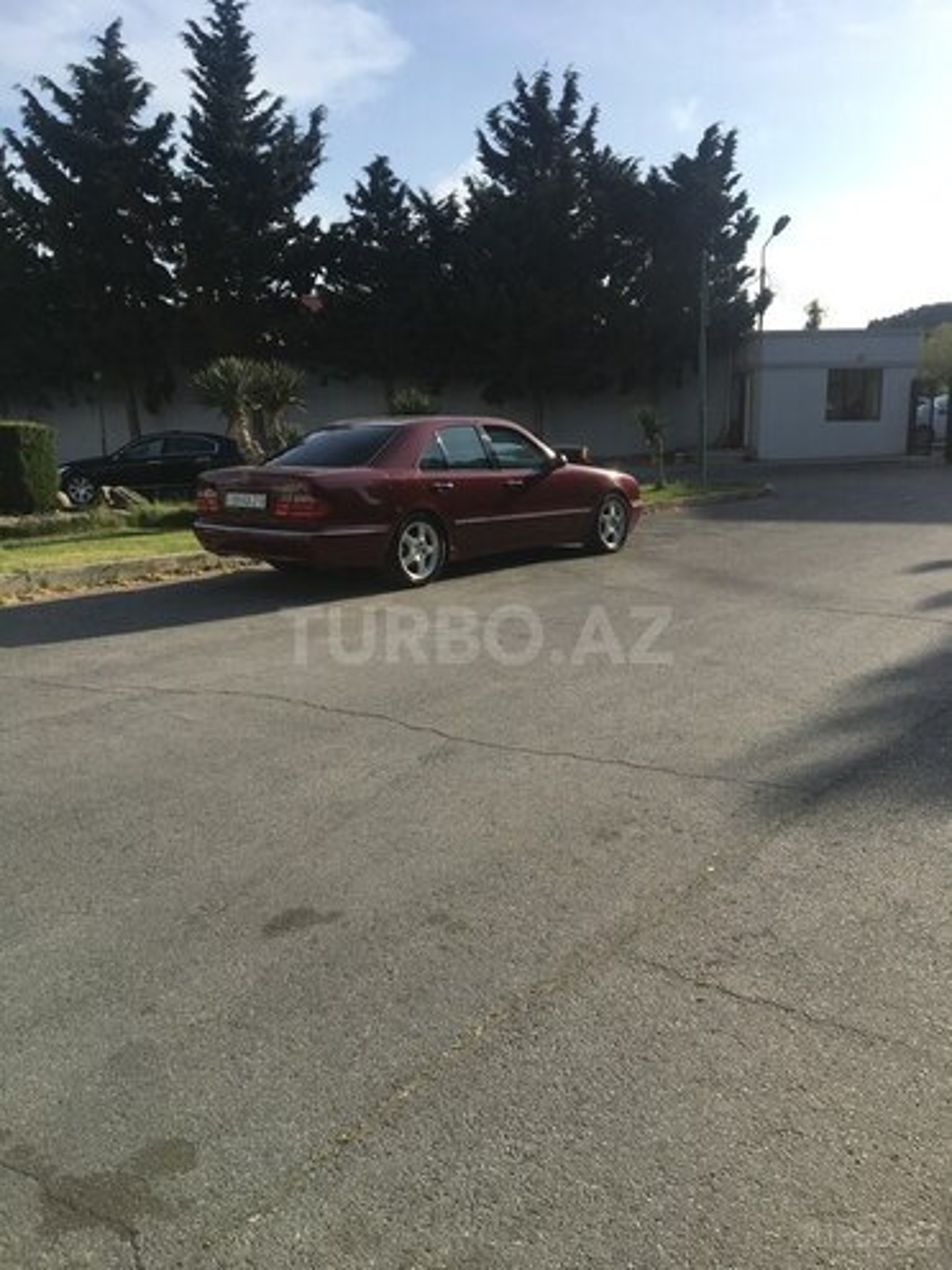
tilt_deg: -11.4
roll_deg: +2.1
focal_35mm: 29
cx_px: 476
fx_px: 1063
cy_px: 635
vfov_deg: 61.7
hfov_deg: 48.2
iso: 25
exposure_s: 1/1508
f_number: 2.2
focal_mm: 4.15
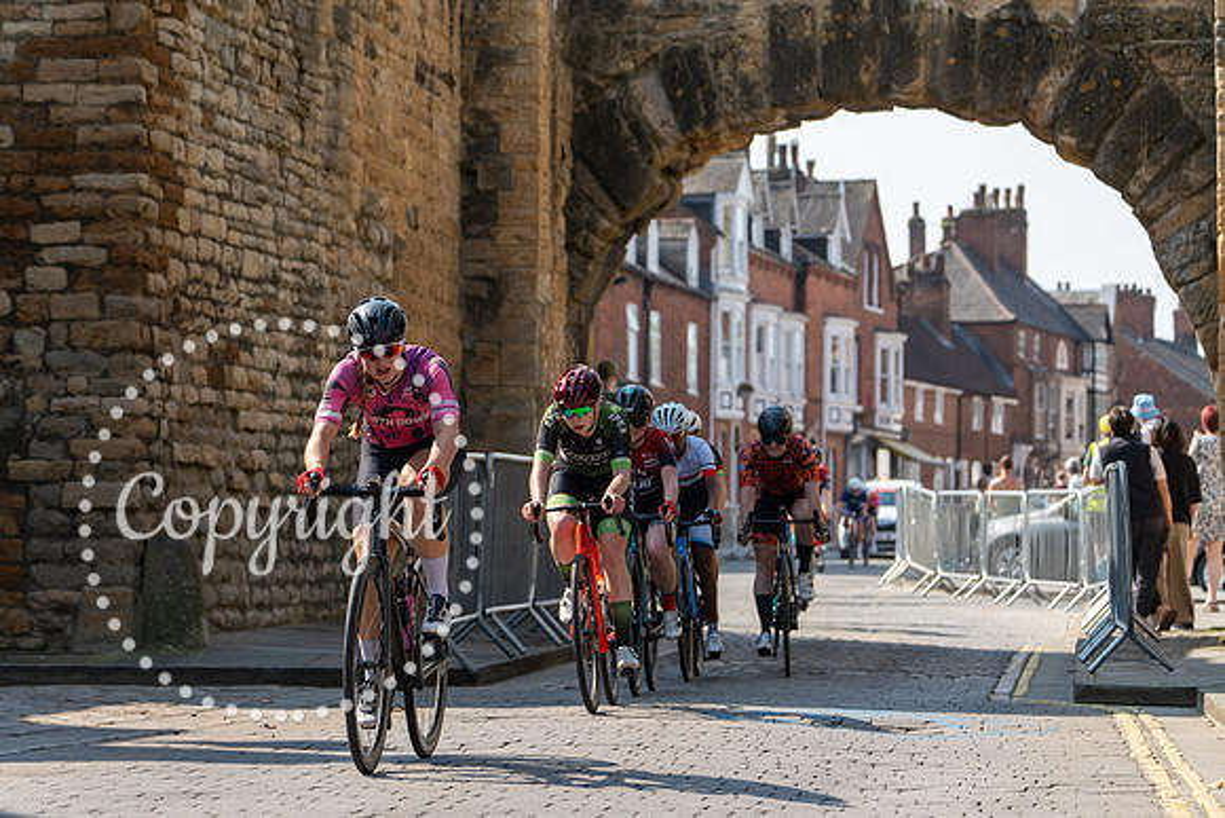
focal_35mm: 127
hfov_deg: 16.1
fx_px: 4311
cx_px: 449
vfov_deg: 10.8
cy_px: 300
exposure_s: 1/1000
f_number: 4.5
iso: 200
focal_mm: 100
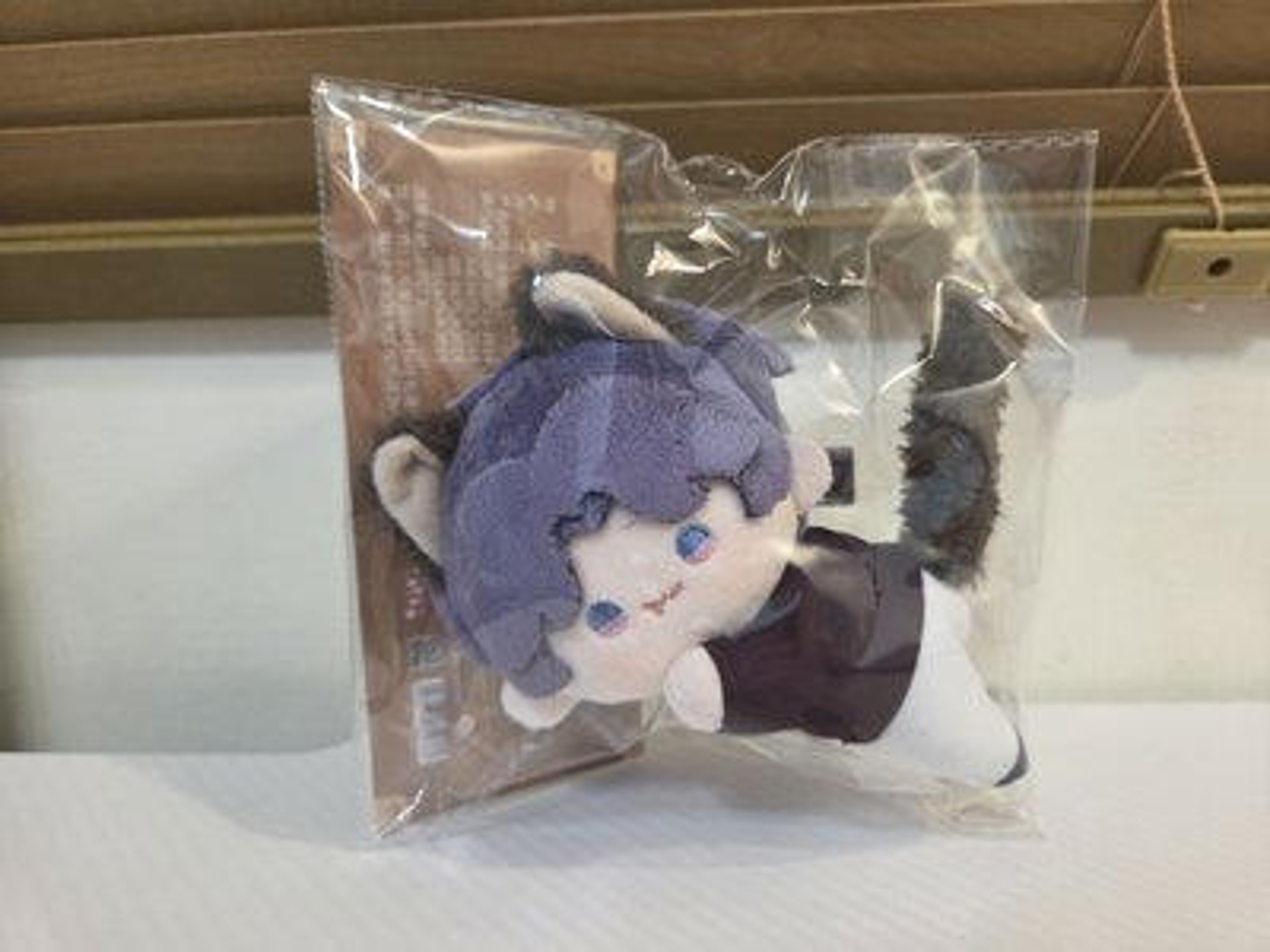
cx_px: 635
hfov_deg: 73.9
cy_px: 476
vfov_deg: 58.9
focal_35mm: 23
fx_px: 844
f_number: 1.8
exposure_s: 1/120
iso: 400
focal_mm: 5.4
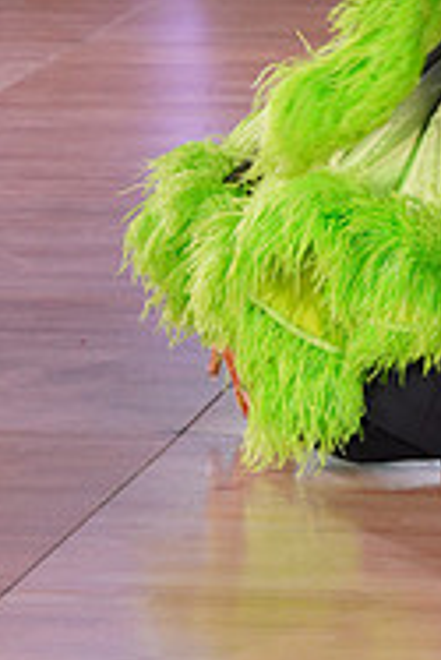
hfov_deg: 4.2
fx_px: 5979
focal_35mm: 326
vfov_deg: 6.3
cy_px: -279
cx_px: 651
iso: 1600
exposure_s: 1/160
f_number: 5.6
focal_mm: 105
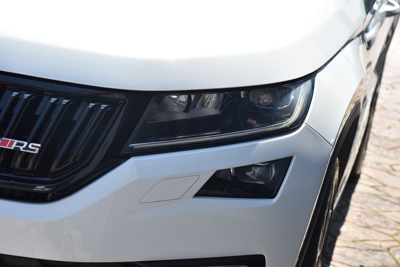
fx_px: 1334
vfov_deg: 11.4
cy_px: 134
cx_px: 200
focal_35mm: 120
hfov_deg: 17.1
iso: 500
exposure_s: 1/400
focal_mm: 120
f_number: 10
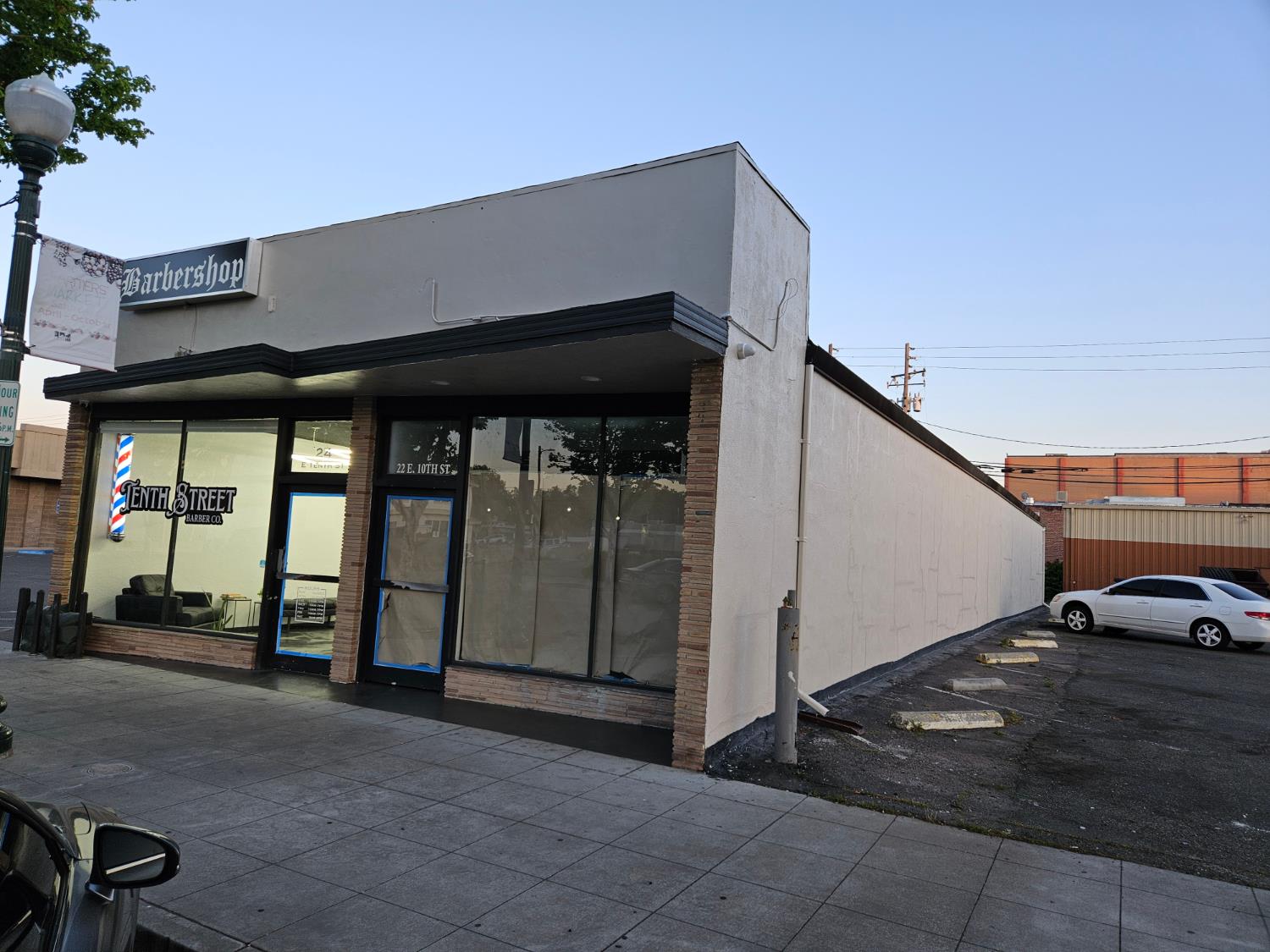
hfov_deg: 73.9
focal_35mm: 23
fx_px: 844
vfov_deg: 58.9
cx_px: 635
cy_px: 476
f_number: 1.8
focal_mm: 5.4
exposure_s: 1/120
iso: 40
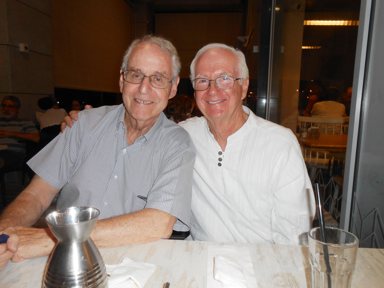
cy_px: 144
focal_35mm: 26
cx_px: 192
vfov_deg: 53.1
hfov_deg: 67.3
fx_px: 288
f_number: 3.5
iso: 80
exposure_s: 1/25
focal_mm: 4.6
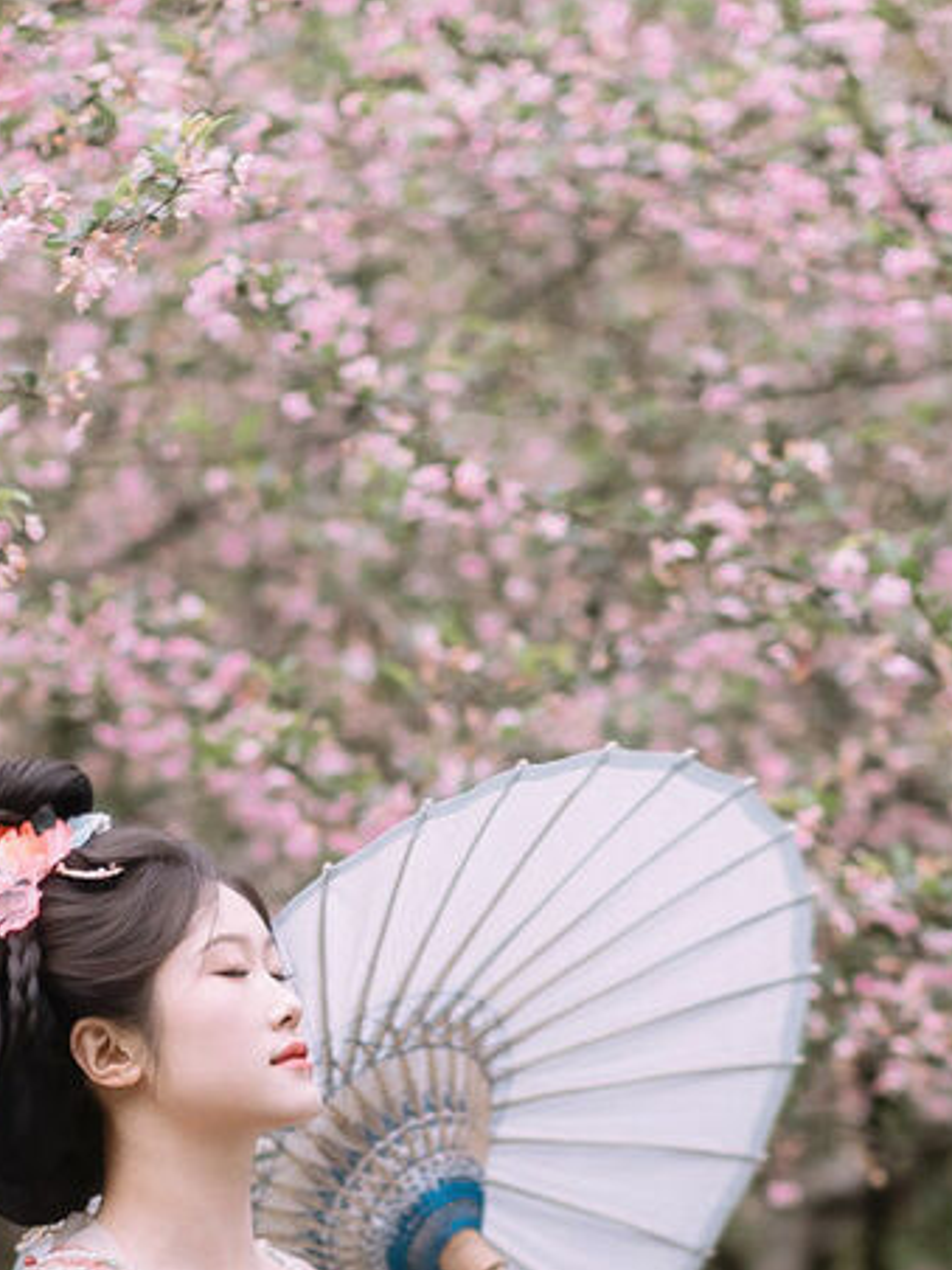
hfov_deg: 5.2
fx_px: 10451
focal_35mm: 285
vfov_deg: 6.9
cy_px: 1212
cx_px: 354
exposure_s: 1/500
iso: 100
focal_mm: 85
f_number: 1.6
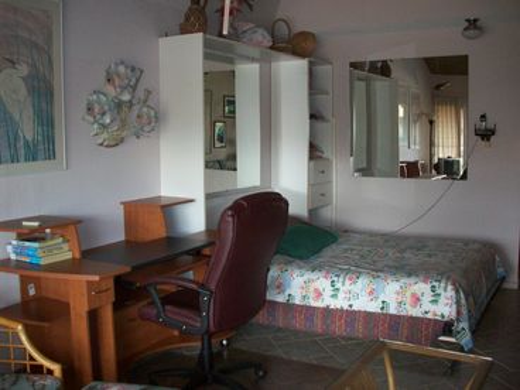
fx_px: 556
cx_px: 260
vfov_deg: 38.7
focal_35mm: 37
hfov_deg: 50.1
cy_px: 195
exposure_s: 1/64
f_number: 2.8
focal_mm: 6.2
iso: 200
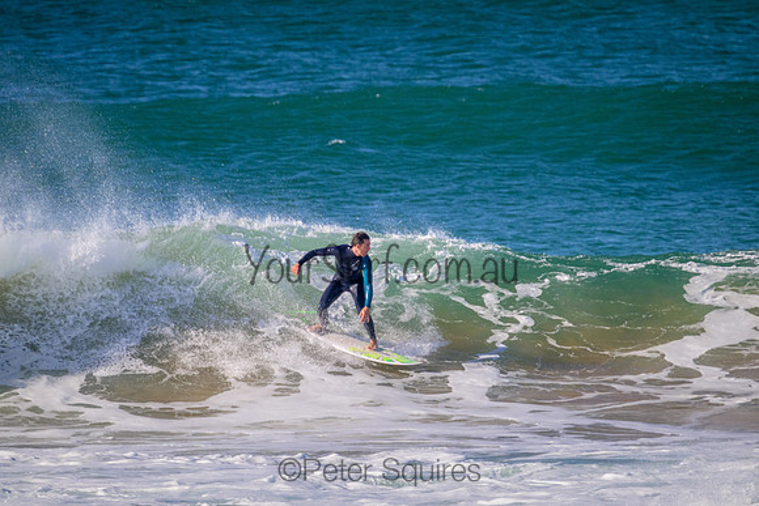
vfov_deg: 1.7
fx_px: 16870
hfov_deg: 2.6
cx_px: 380
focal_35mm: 800
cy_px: 253
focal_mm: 800
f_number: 11
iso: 1800
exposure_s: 1/2000
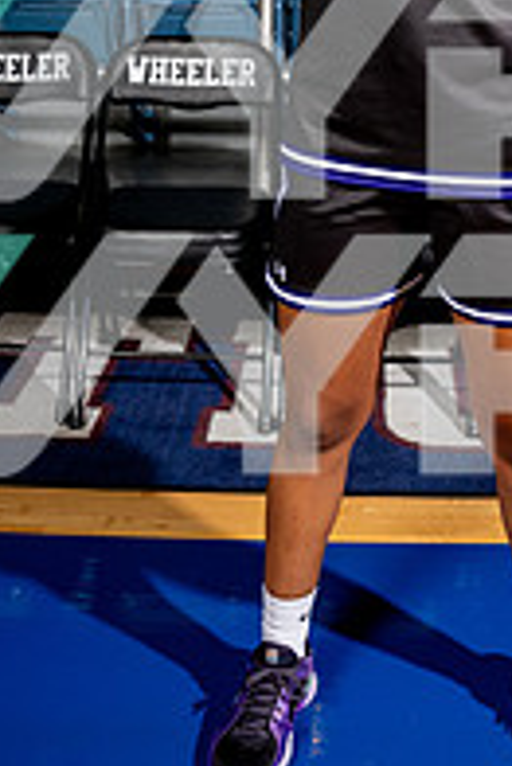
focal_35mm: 55
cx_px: 383
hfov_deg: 24.4
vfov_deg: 34.3
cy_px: 82
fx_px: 1171
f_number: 7.1
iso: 250
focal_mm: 24
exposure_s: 1/125
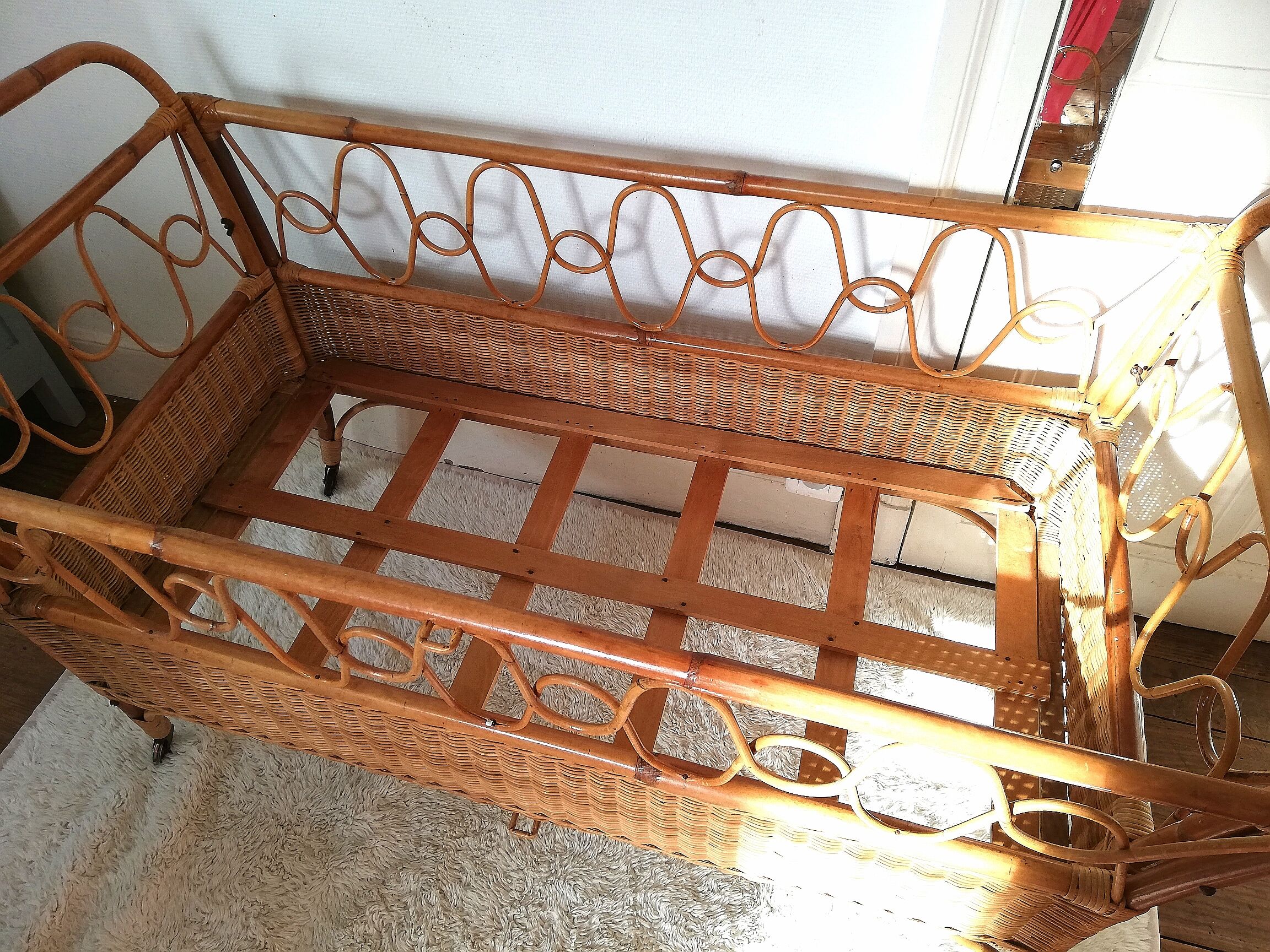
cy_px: 476
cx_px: 635
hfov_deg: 67.3
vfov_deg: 53.1
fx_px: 954
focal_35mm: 26
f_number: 2.2
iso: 50
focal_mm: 3.81
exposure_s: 1/50
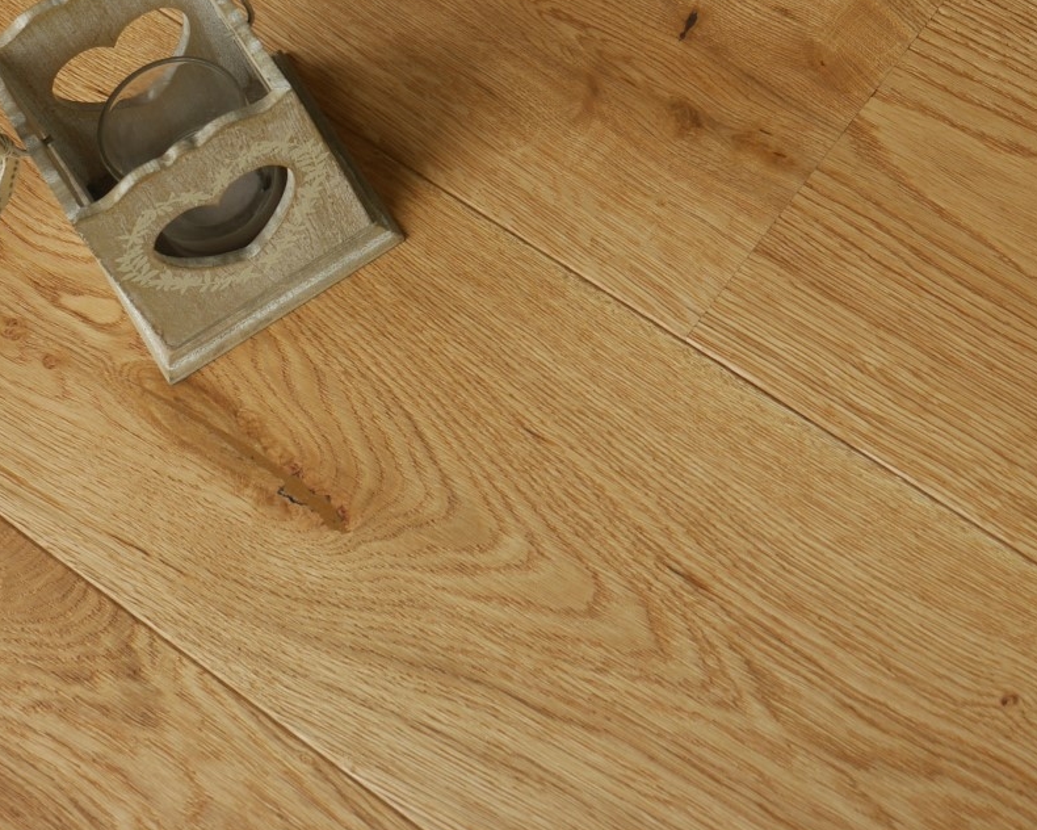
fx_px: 2946
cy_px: 146
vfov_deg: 15.9
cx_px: 771
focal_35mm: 96
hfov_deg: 19.8
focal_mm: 27
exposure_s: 1/80
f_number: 5.3
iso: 200
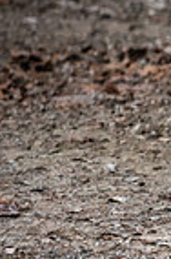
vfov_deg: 2.9
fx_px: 5133
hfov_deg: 1.9
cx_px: 464
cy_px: 94
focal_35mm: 717
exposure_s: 1/500
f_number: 2.8
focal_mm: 175
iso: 200
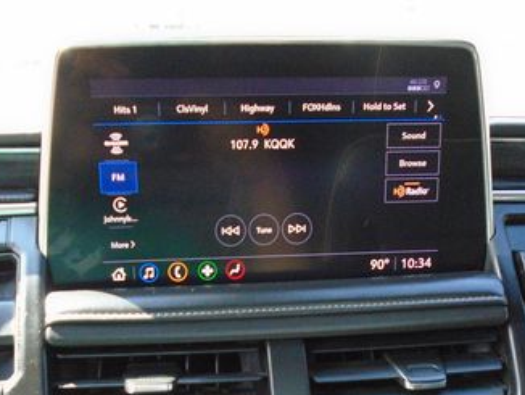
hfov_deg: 37.5
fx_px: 774
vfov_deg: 27.2
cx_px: 258
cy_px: 382
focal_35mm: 51
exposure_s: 1/100
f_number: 3.2
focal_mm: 4.6
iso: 400
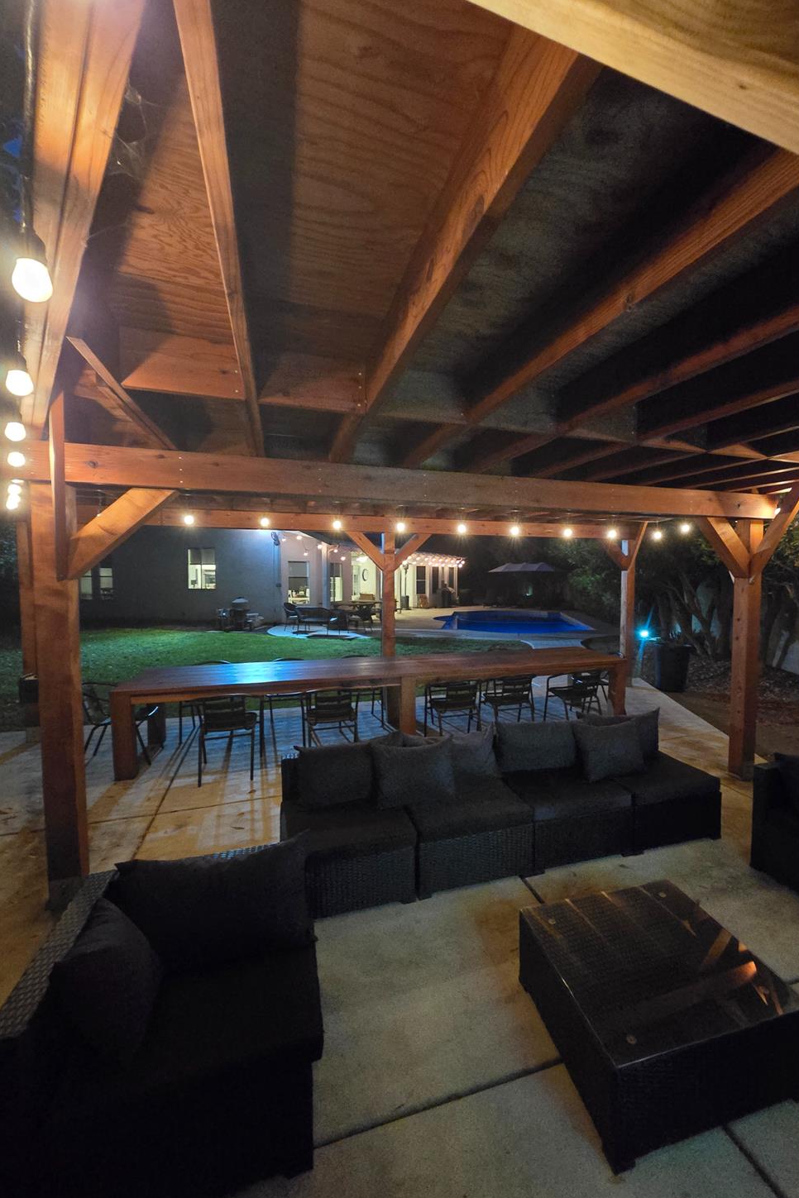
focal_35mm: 14
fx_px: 466
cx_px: 464
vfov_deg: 104.3
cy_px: 605
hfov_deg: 80.6
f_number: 2.2
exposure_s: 1/24
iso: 2000
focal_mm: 2.2
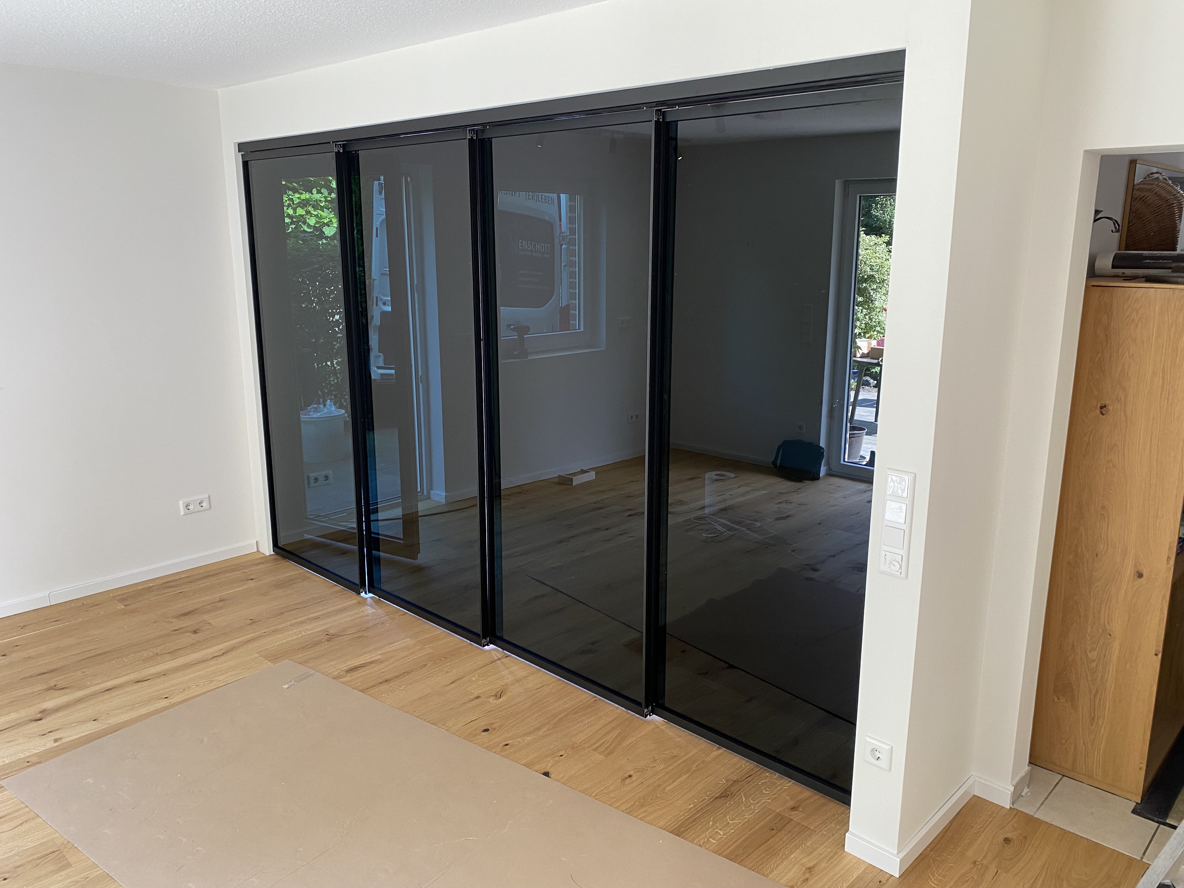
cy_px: 444
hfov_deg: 67.3
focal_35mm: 26
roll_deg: -0.1
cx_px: 592
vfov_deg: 53.1
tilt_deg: -13.0
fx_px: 889
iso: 80
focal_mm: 4.25
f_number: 1.8
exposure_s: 1/50
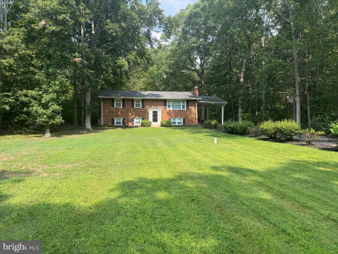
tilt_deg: -2.2
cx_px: 169
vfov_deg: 56.8
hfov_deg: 71.6
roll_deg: +0.8
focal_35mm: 24
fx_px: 234
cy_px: 127
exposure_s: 1/1215
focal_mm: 6.76
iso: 80
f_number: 1.78
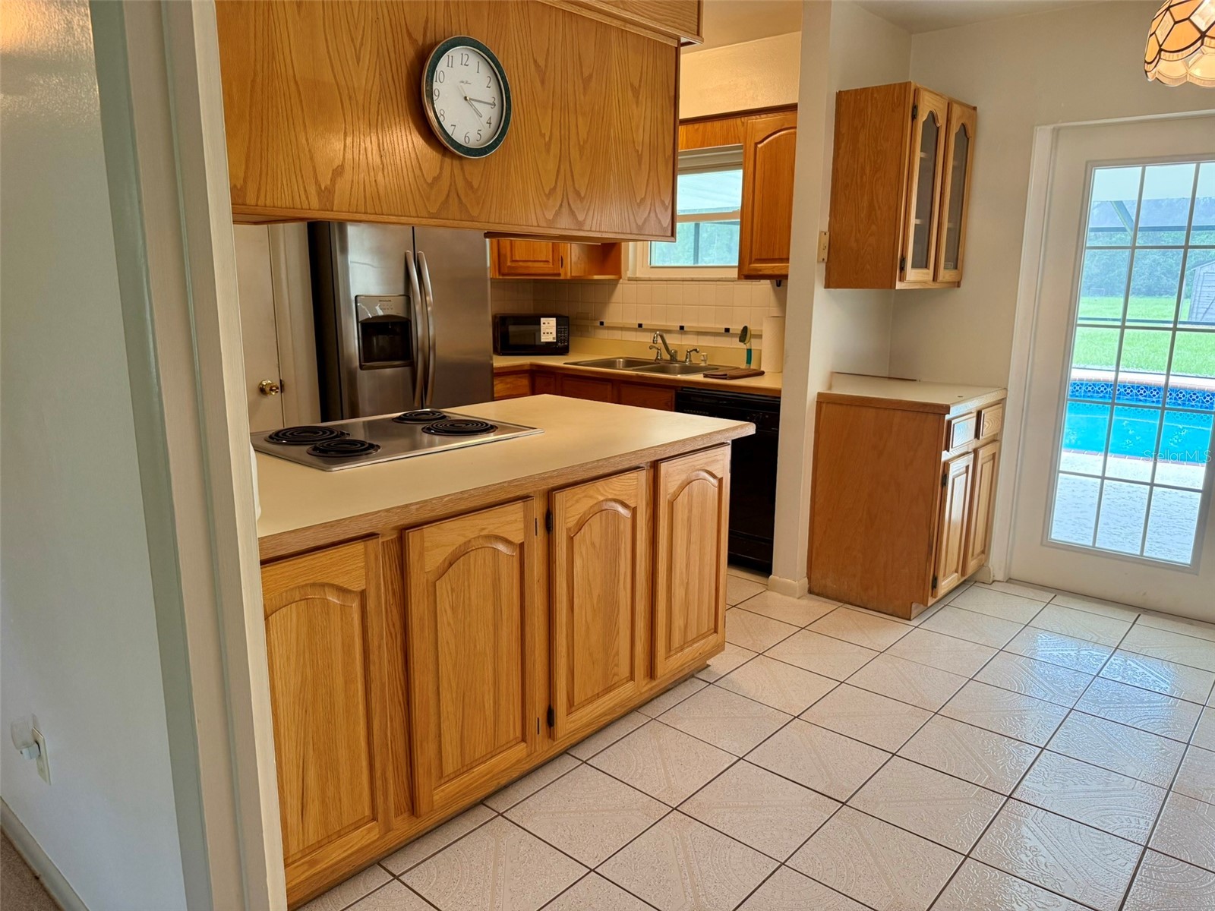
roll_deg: -0.6
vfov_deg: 56.8
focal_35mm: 24
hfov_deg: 71.6
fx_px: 842
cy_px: 456
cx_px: 608
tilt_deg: -11.6
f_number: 1.78
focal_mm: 6.76
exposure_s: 1/133
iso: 200
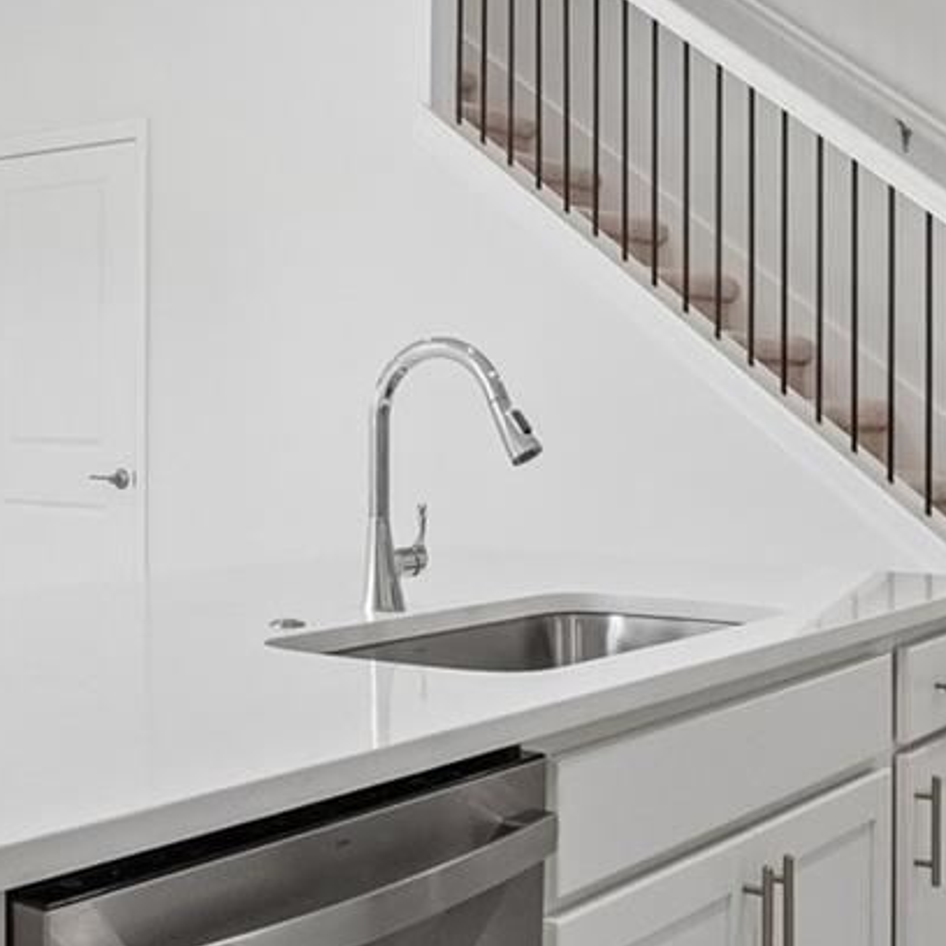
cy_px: 408
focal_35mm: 50
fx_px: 1546
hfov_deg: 33.9
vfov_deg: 34.0
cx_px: 357
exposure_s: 1/30
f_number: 8
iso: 320
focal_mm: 10
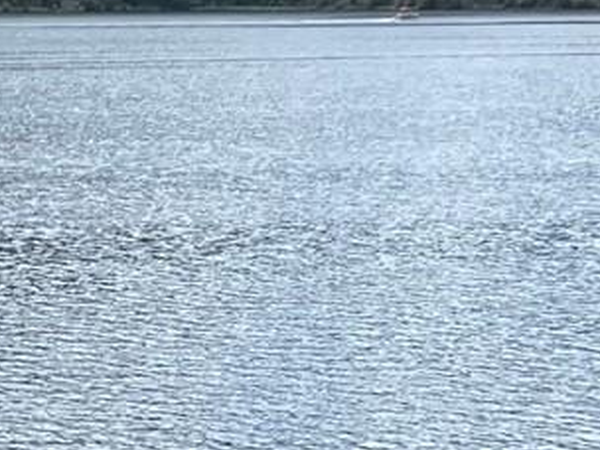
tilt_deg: -23.7
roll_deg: -0.7
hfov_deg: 12.9
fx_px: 2375
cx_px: -505
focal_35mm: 137
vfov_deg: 9.8
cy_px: 995
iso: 32
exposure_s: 1/2618
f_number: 1.6
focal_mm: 4.2
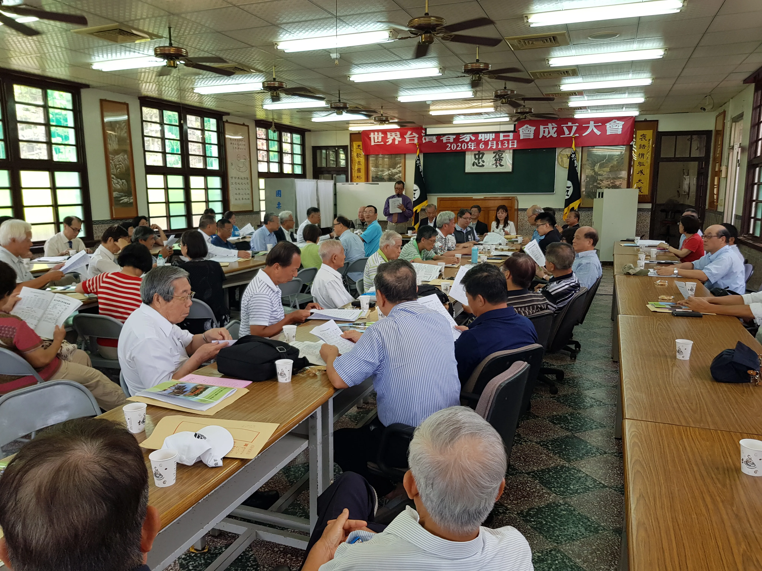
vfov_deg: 53.1
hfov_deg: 67.3
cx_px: 381
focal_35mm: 26
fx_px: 572
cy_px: 286
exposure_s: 1/120
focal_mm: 4.3
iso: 64
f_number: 1.7
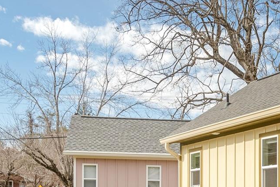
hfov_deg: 29.8
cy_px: 186
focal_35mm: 64
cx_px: 265
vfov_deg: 20.6
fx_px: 498
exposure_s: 1/800
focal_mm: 20
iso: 320
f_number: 7.1
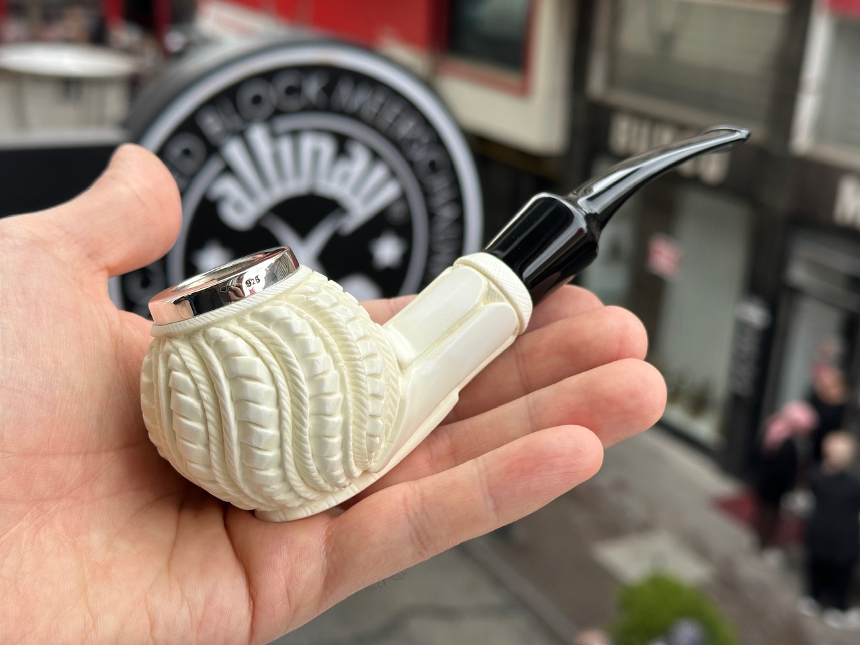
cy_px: 322
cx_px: 430
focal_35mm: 48
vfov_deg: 30.3
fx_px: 1193
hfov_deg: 39.7
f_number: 1.78
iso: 64
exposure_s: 1/927
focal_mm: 6.86
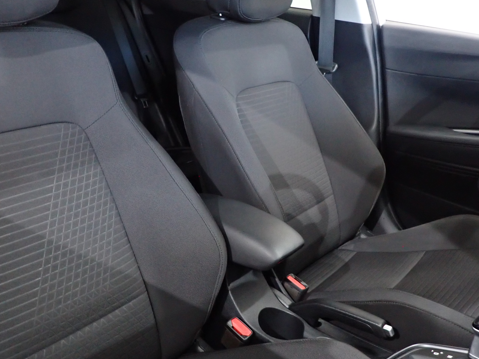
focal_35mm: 39
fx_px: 540
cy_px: 174
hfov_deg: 47.9
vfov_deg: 36.8
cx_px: 230
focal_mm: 4.5
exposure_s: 1/30
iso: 640
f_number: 2
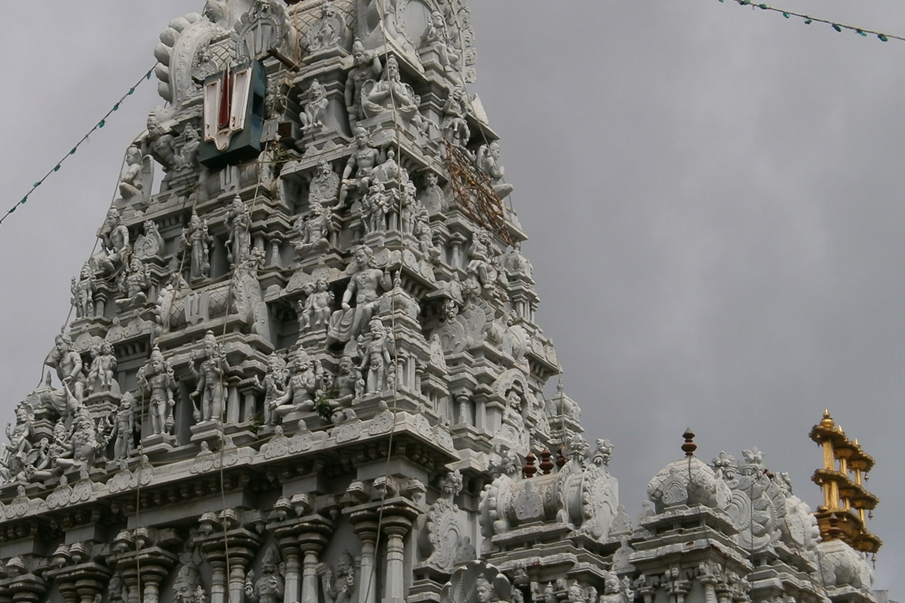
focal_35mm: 84
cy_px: 367
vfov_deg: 16.2
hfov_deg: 24.1
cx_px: 330
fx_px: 2111
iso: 100
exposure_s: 1/160
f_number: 16
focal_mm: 11.1
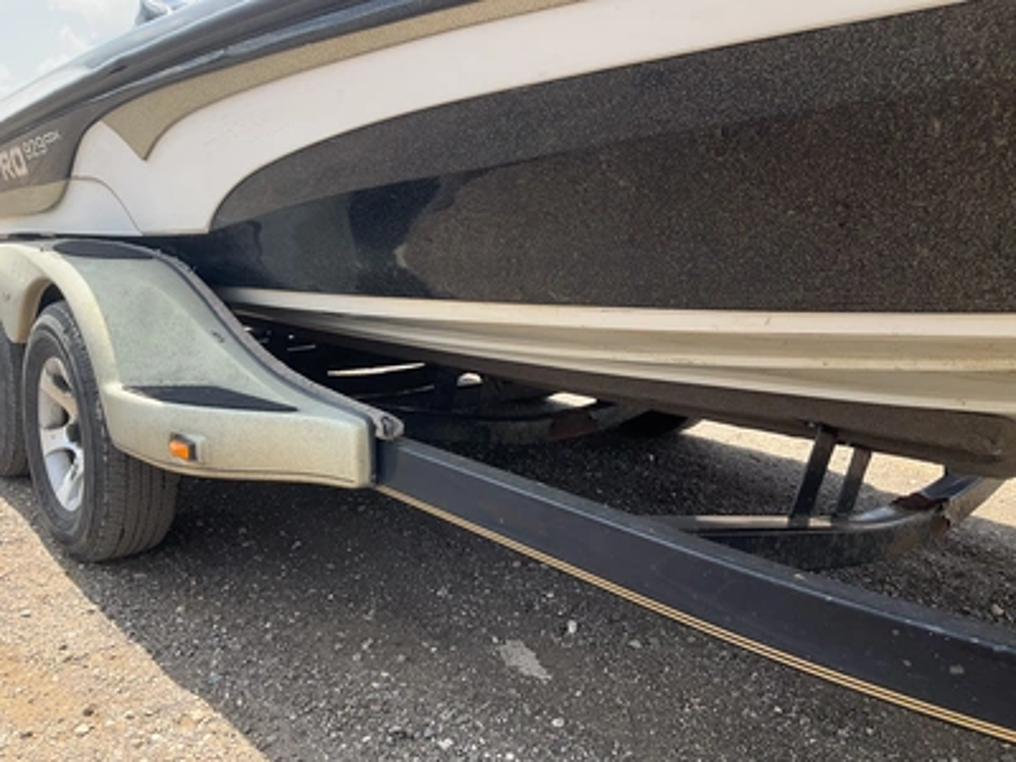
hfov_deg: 61.7
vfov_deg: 48.2
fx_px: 851
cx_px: 508
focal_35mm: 29
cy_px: 381
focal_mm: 3
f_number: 1.8
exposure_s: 1/491
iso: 25
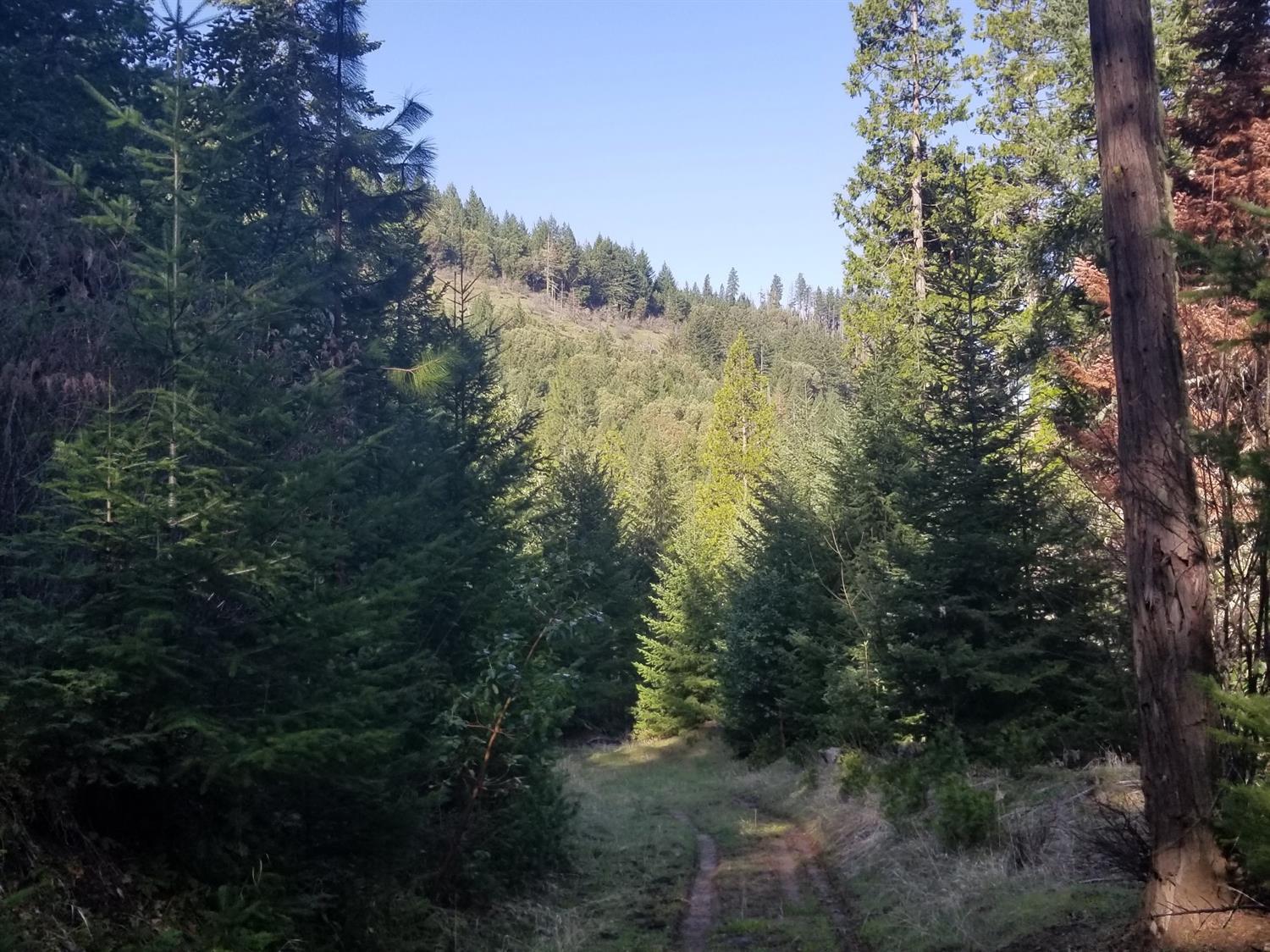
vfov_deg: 53.0
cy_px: 476
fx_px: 954
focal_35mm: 26
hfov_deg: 67.3
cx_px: 635
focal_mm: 4.25
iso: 50
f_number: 1.7
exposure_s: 1/1033
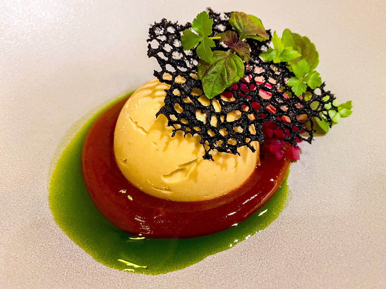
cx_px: 193
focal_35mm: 26
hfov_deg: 67.3
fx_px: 290
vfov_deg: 53.1
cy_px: 144
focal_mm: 4.25
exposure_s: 1/25
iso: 500
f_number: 1.8
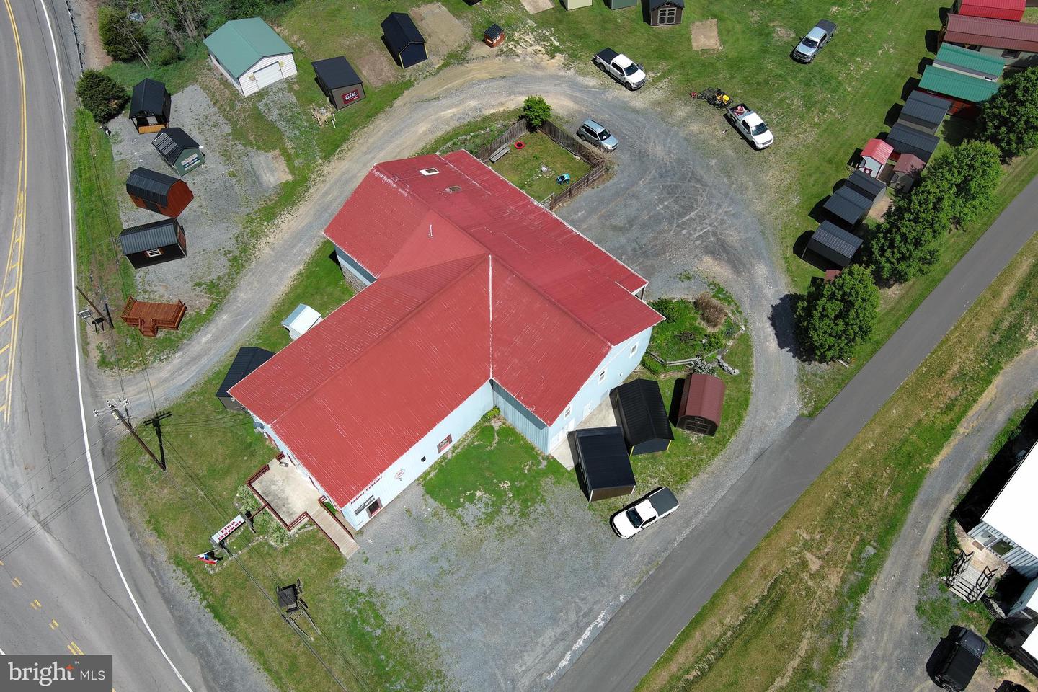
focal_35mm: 29
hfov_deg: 63.7
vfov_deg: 45.0
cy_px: 346
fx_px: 836
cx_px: 519
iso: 100
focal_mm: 10.57
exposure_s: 1/1873
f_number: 2.8
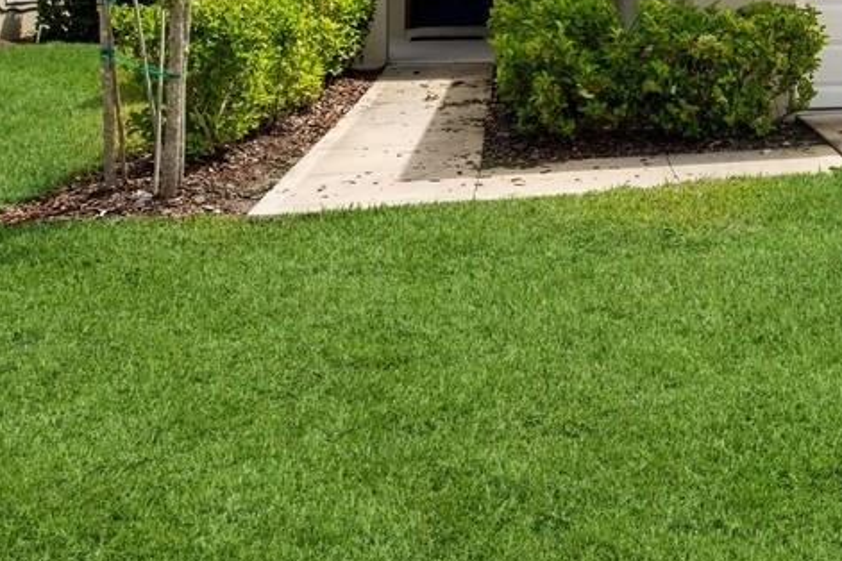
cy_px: -76
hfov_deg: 33.3
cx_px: 955
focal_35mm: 51
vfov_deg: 24.5
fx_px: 1193
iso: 200
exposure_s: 1/400
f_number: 8
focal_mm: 15
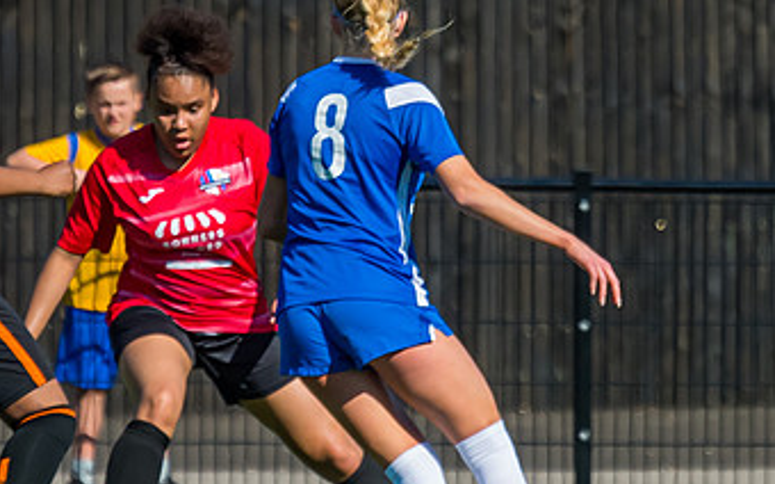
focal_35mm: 926
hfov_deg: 2.3
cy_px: 461
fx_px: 19545
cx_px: 338
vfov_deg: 1.4
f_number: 4
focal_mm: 220
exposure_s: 1/4000
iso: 400
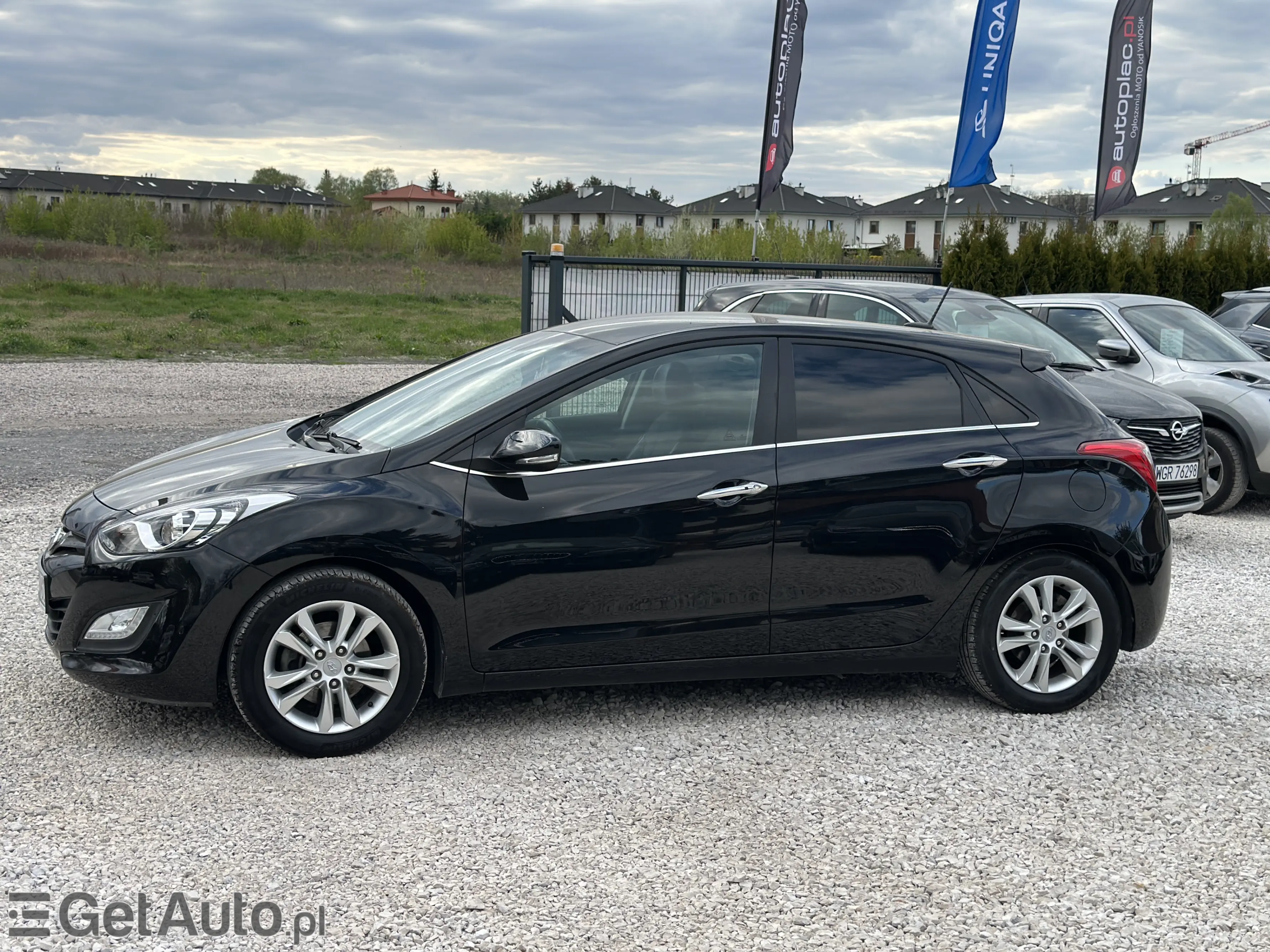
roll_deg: -1.5
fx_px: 1761
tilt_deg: -7.3
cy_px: 476
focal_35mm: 48
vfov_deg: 30.3
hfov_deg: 39.7
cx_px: 635
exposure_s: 1/1305
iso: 80
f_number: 1.78
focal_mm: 6.86
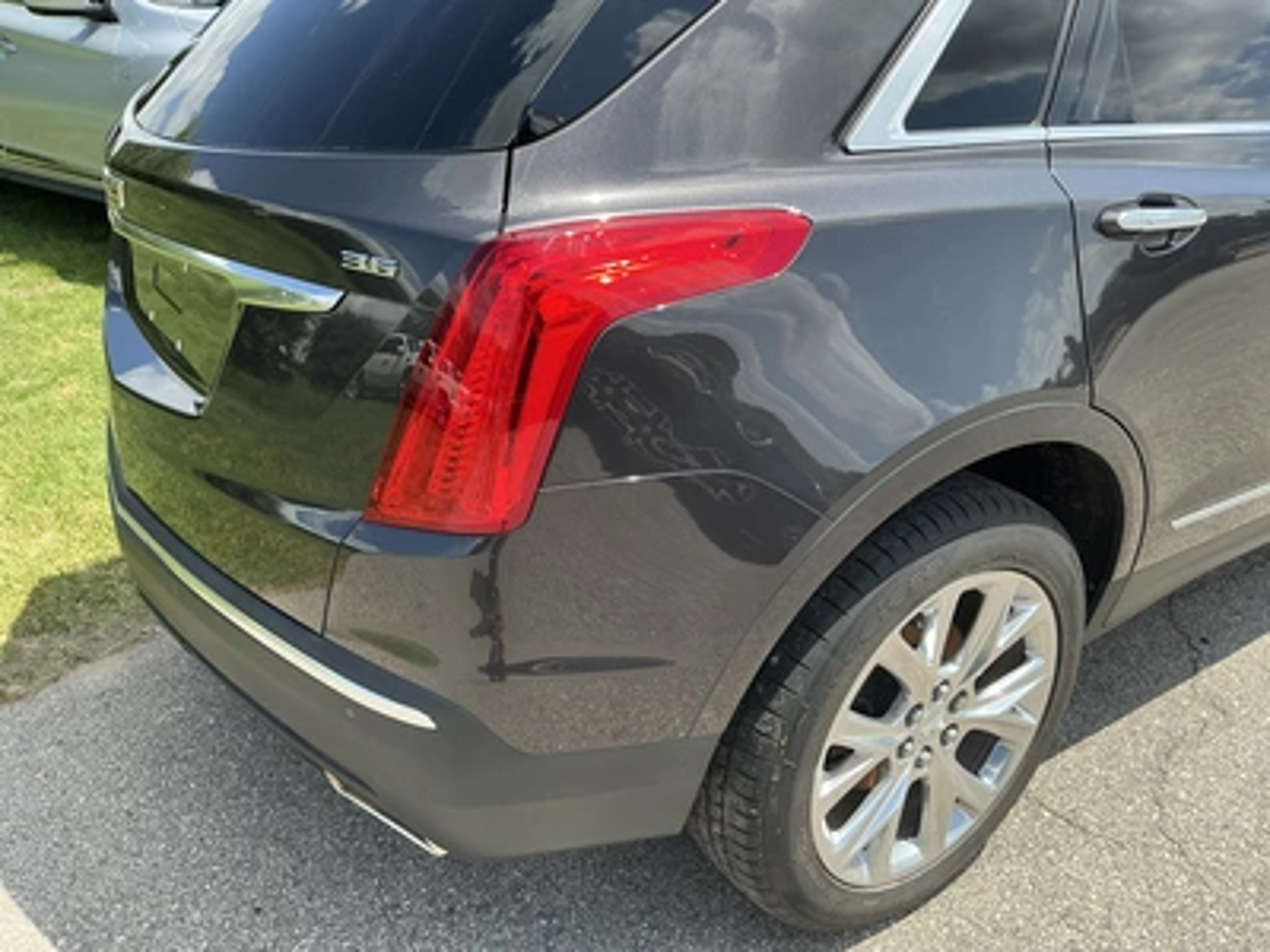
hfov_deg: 63.4
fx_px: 1027
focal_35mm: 28
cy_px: 476
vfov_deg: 49.7
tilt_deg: -22.5
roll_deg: +0.9
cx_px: 635
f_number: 1.8
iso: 25
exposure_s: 1/568
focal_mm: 3
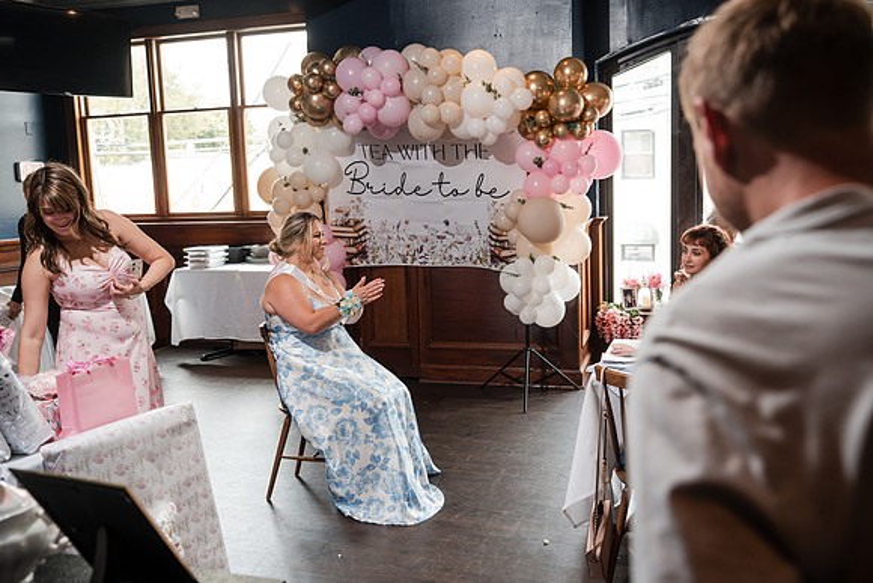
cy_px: 292
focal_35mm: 35
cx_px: 436
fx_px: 849
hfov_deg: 54.4
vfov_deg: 37.9
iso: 800
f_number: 4
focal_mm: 35
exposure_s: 1/250
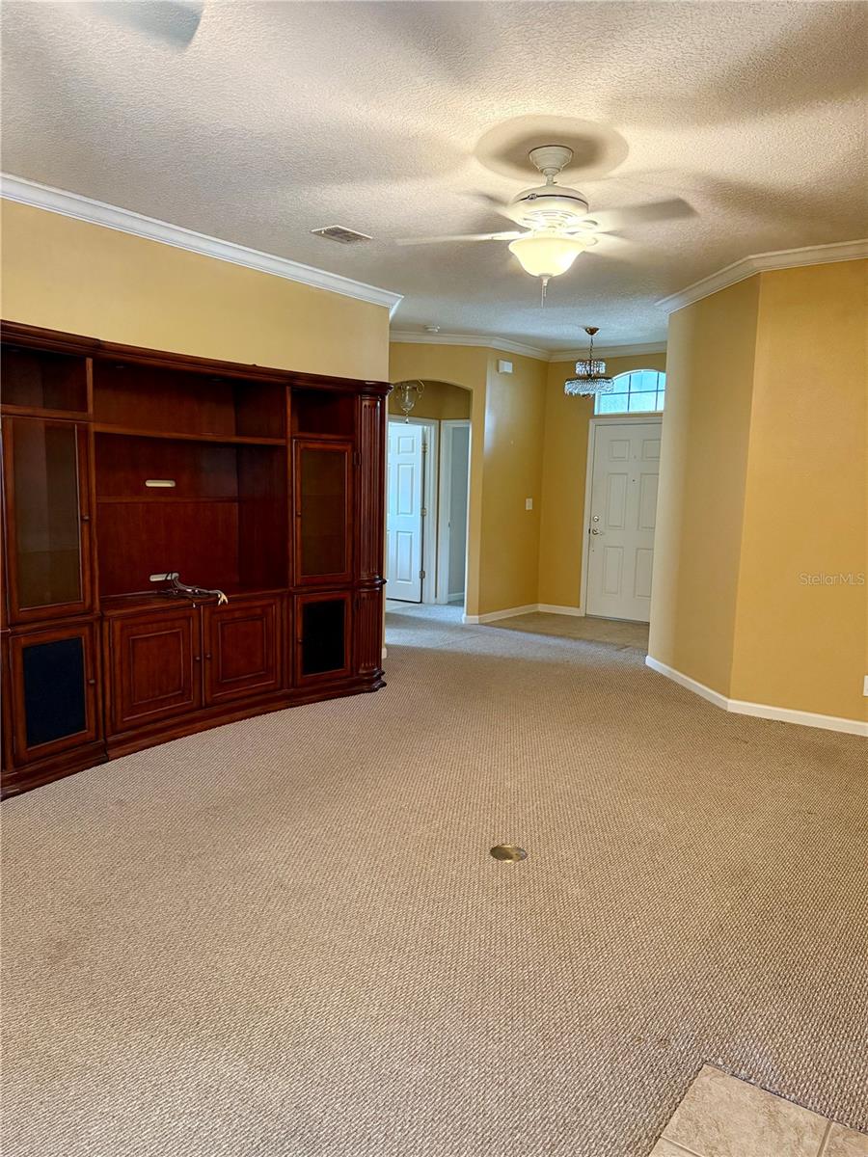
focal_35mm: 24
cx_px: 434
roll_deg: -1.4
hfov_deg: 56.8
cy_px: 578
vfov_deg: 71.6
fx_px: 802
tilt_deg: -7.5
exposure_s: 1/60
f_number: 1.78
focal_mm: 6.76
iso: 640
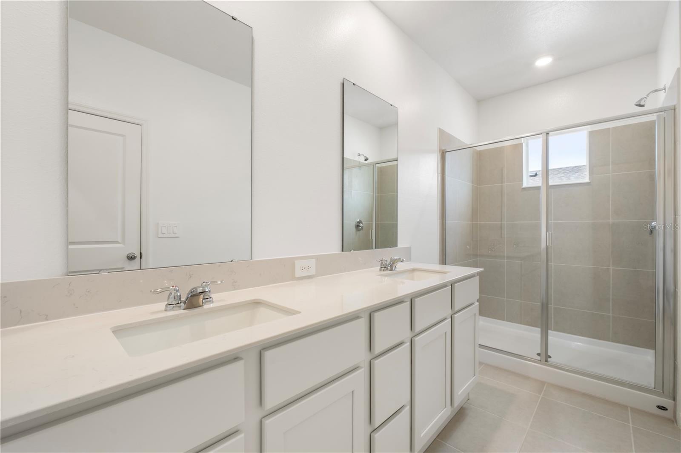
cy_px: 226
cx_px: 340
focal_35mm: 15
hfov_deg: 100.4
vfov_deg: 77.3
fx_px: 284
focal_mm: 10
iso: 320
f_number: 14
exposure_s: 1/1.25
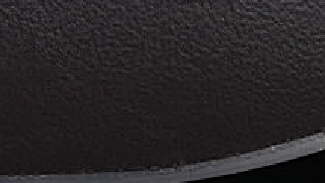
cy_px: -272
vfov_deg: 3.1
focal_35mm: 394
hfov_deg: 5.3
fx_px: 3396
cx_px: -375
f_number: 6.3
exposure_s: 1/60
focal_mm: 50
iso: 160
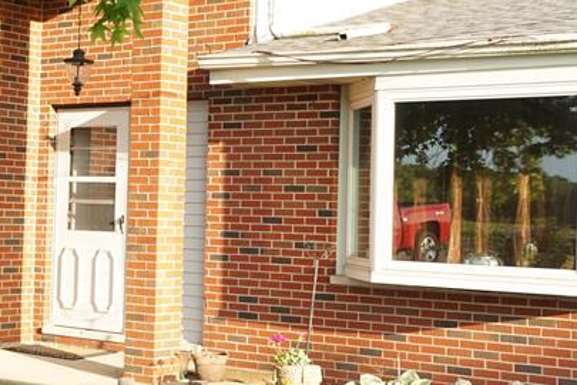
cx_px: 189
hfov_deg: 26.4
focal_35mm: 76
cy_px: 158
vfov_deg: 17.9
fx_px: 1223
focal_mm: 19
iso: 100
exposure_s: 1/160
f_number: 4
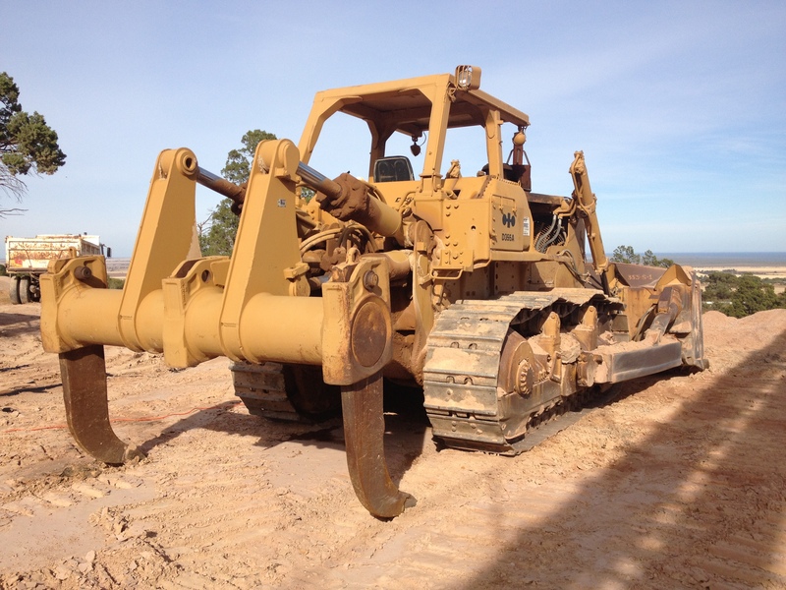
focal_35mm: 35
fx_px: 795
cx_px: 393
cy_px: 295
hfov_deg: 52.6
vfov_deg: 40.7
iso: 64
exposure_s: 1/1842
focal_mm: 4.28
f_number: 2.4
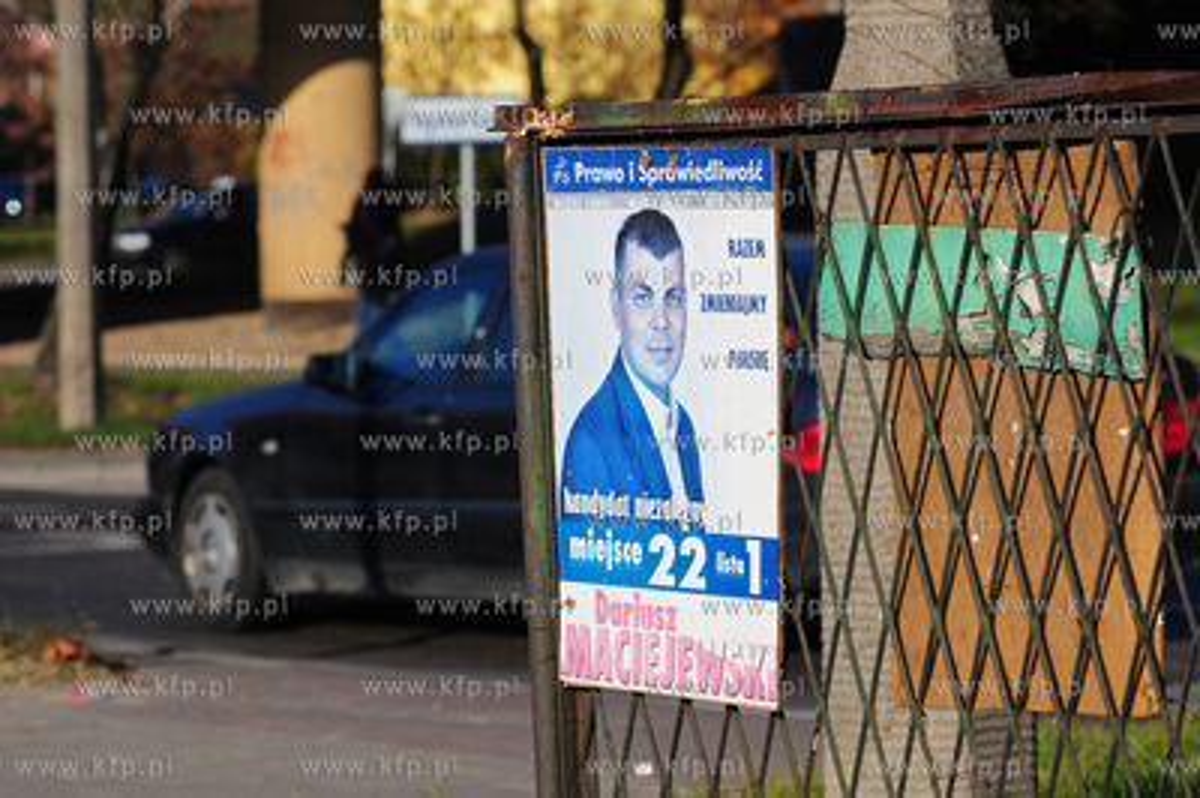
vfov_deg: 8.2
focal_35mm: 168
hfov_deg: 12.2
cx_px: 600
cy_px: 399
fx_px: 5595
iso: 250
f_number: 8
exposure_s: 1/640
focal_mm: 112
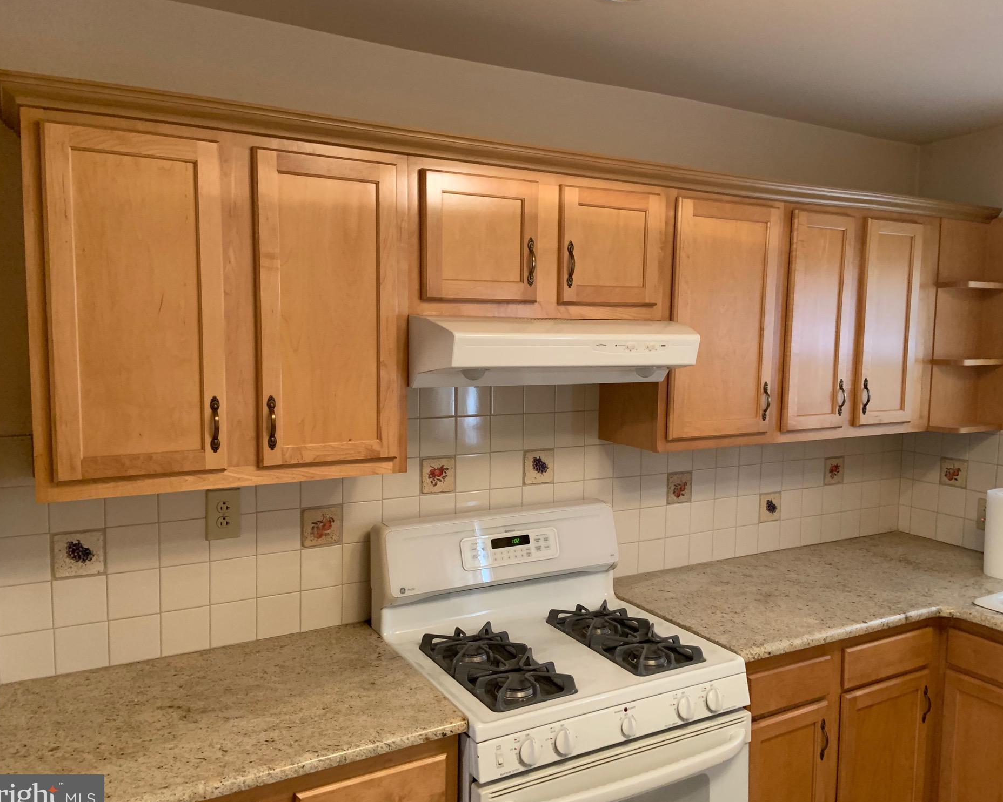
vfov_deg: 51.5
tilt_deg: -4.6
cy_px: 404
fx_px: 831
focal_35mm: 28
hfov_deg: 62.2
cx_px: 523
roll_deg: +0.3
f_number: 1.8
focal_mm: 4.25
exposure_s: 1/40
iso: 250
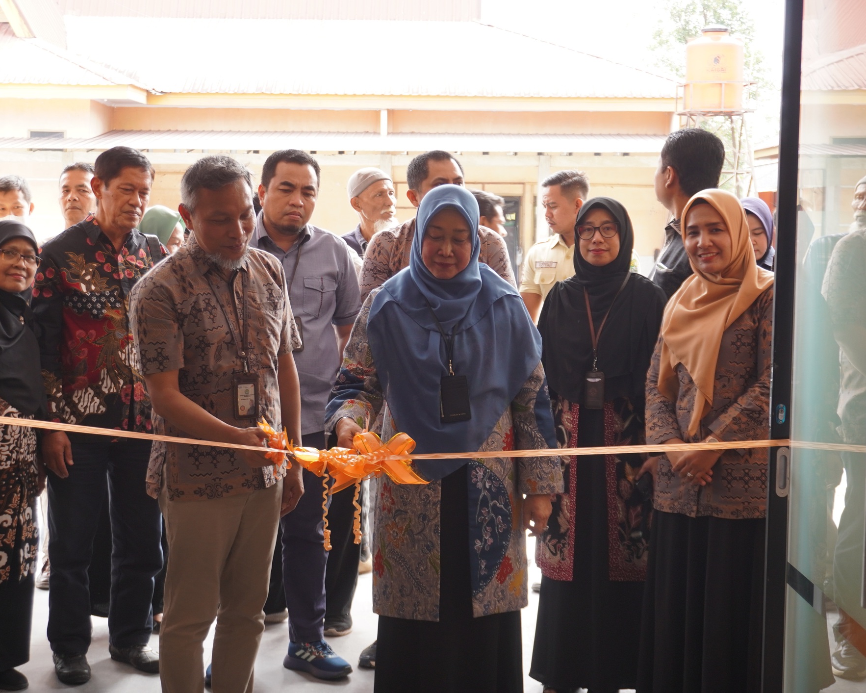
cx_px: 367
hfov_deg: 30.2
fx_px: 1604
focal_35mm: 63
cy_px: 346
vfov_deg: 24.4
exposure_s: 1/60
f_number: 5.6
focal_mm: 37
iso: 320
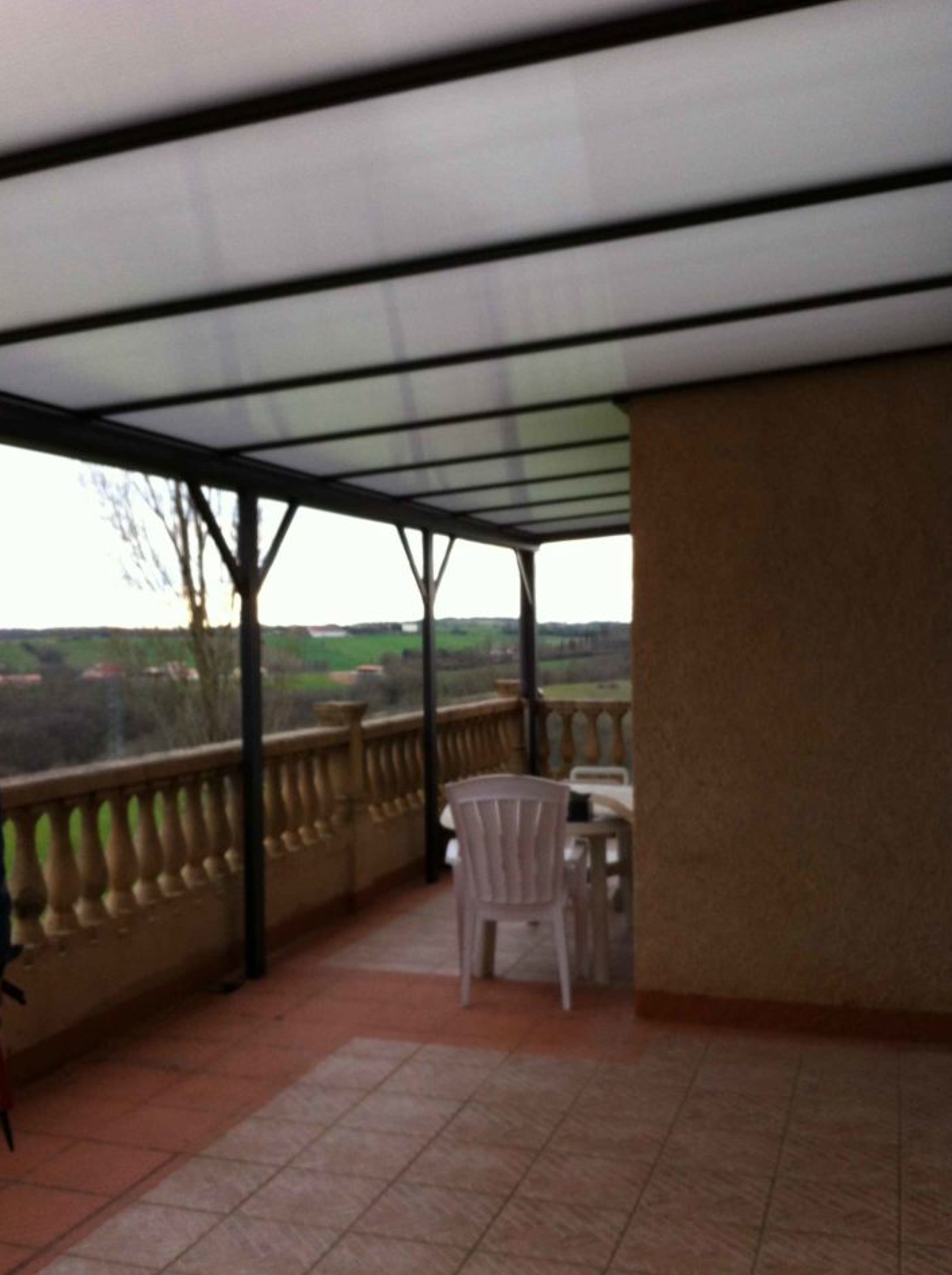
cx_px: 477
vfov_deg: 49.0
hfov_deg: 37.6
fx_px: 1398
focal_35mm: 38
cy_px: 668
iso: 80
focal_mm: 3.85
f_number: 2.8
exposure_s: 1/120
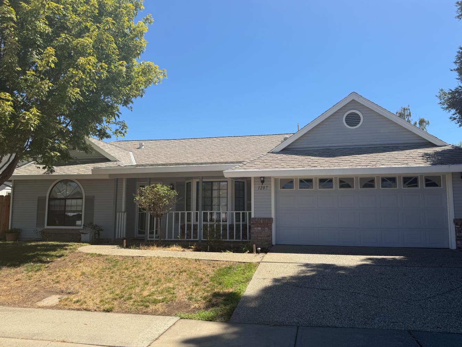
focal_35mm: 27
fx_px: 360
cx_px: 238
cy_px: 179
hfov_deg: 65.3
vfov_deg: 51.4
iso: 80
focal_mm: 6.76
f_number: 1.78
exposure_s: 1/3584
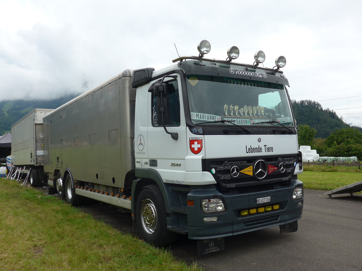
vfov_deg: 45.4
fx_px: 324
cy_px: 136
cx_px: 181
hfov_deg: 58.4
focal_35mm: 31
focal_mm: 6.5
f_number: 2.8
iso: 80
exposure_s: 1/500
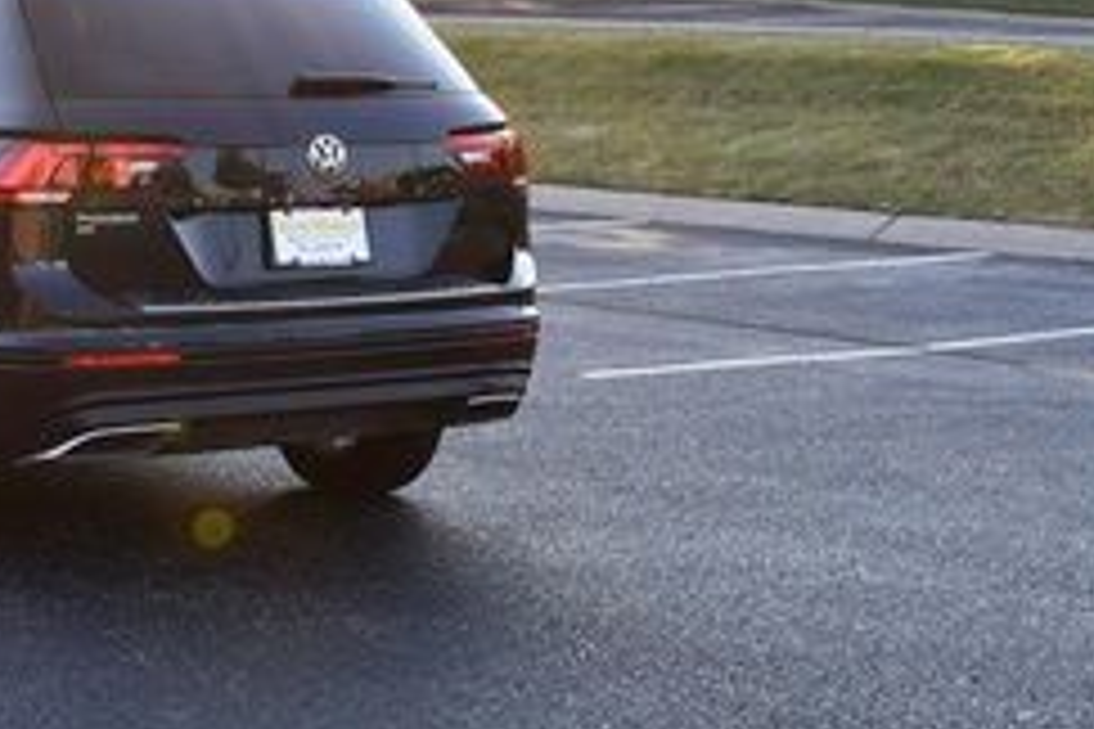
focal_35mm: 95
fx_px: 2887
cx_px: 144
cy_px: 331
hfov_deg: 21.1
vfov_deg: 14.4
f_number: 7.1
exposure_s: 1/250
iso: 200
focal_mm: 24
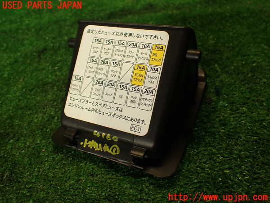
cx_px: 135
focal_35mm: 30
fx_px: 234
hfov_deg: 60.0
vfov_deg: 46.8
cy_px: 102
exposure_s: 1/60
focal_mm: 5.4
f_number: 2.3
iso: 160
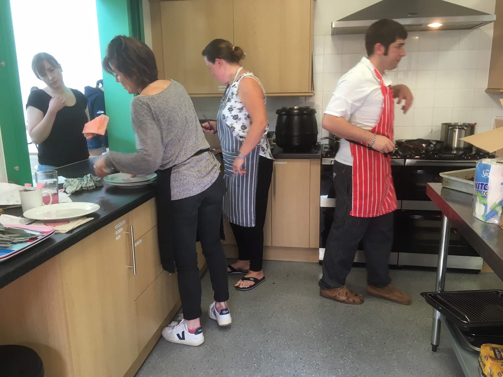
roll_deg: +0.3
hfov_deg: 61.7
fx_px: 421
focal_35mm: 29
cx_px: 252
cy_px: 188
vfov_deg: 48.2
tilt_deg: -12.1
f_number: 2.2
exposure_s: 1/33
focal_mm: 4.15
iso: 64
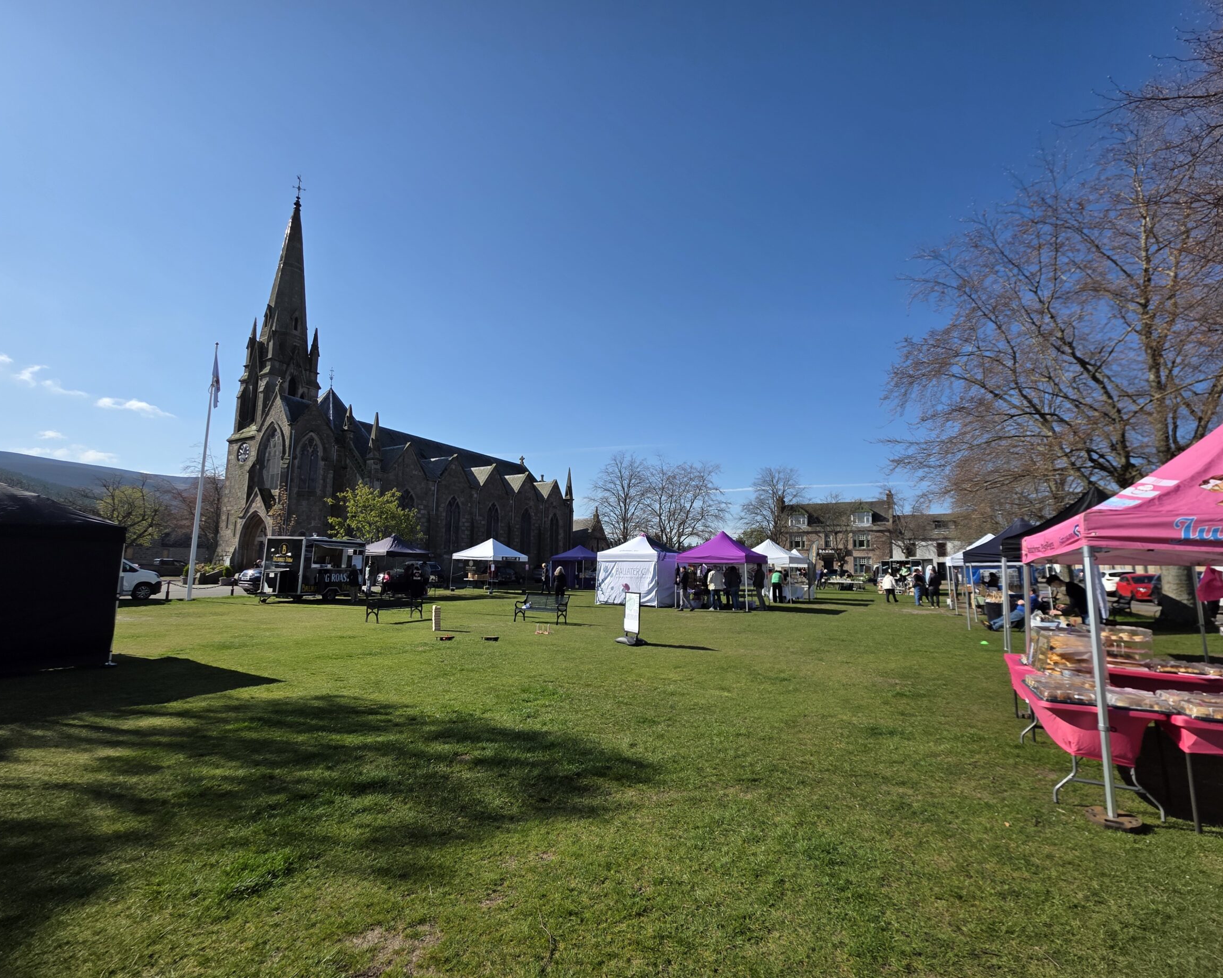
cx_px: 618
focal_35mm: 14
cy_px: 505
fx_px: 507
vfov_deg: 88.0
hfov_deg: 100.7
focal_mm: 2.2
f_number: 1.9
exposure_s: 1/2410
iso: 40
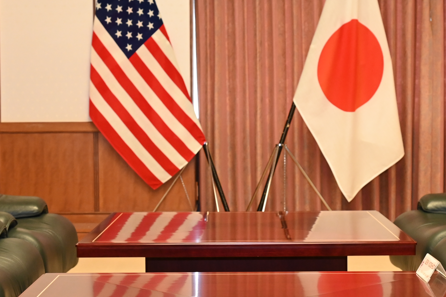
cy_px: 183
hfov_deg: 21.7
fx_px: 1164
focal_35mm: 94
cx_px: 244
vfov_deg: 14.5
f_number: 5.6
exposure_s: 1/100
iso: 2000
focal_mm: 39
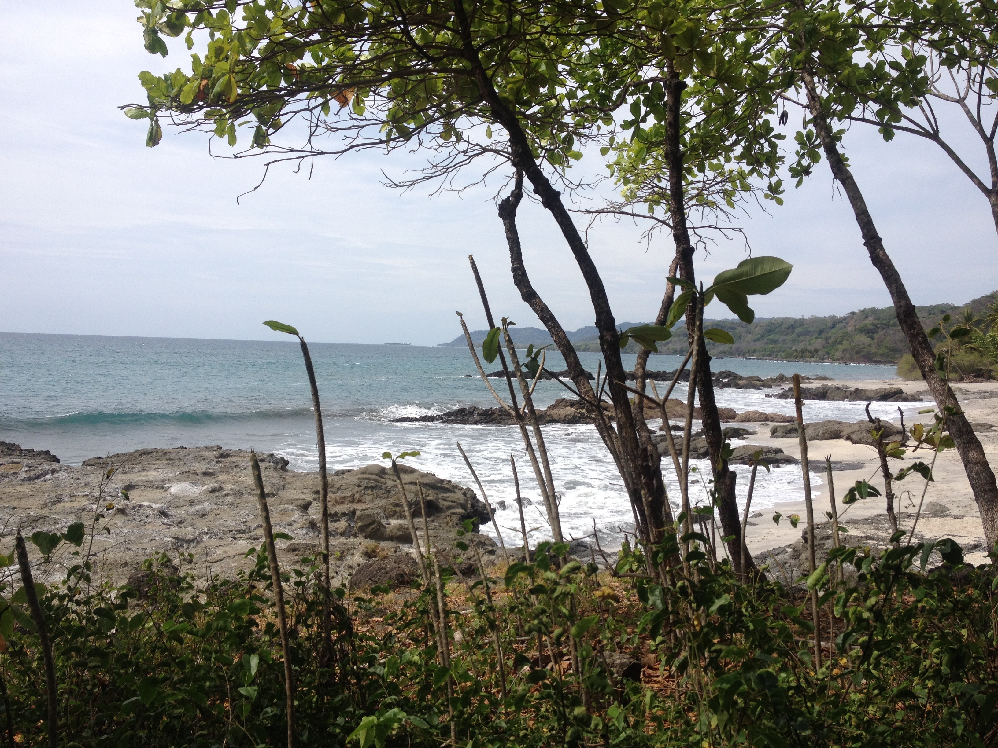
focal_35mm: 35
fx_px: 1009
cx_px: 499
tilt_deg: -5.1
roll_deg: -1.4
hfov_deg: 52.6
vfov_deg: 40.7
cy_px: 374
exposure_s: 1/2208
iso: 50
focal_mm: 4.28
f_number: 2.4
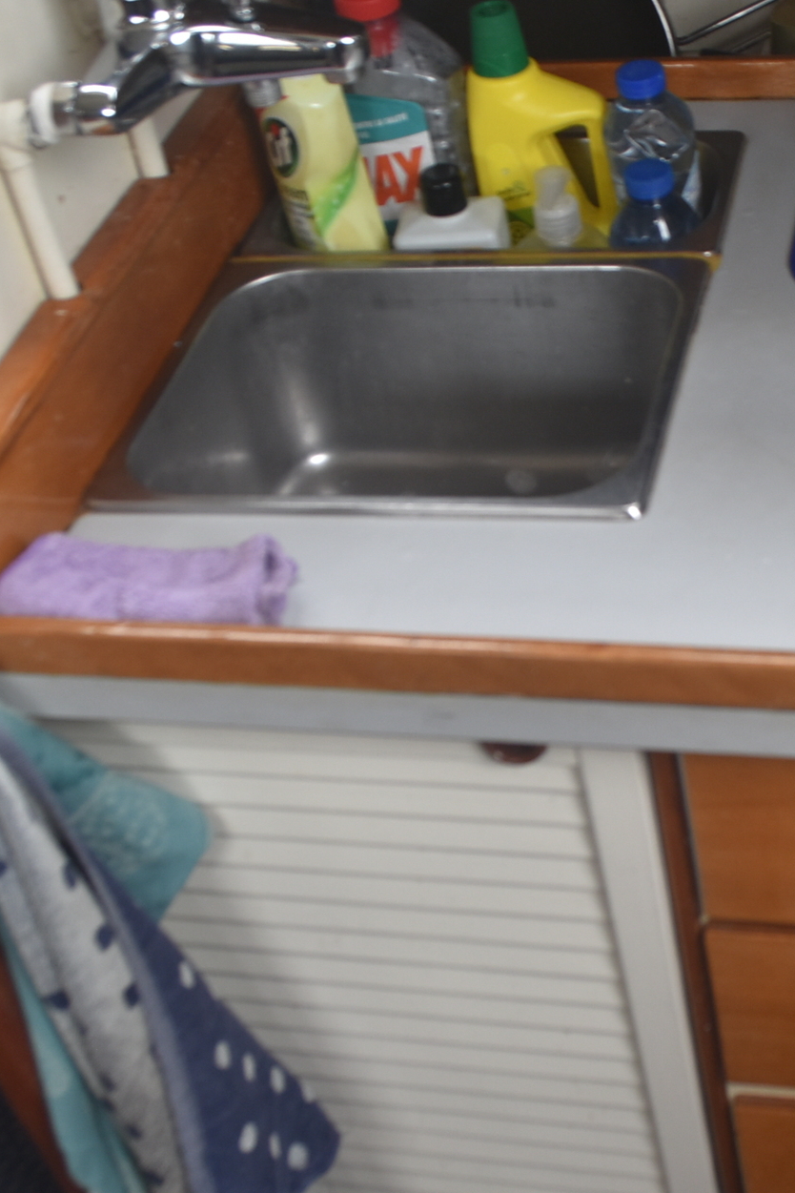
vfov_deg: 36.9
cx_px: 752
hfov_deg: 24.2
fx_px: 1789
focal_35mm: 54
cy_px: 625
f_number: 5
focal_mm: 18
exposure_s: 1/100
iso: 400
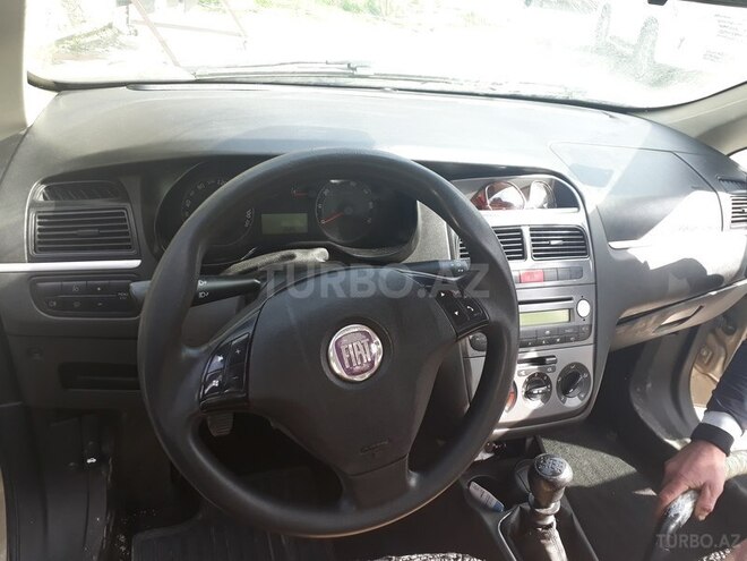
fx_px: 583
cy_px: 280
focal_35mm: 27
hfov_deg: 65.3
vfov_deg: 51.4
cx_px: 374
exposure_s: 1/100
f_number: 1.9
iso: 40
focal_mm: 3.6
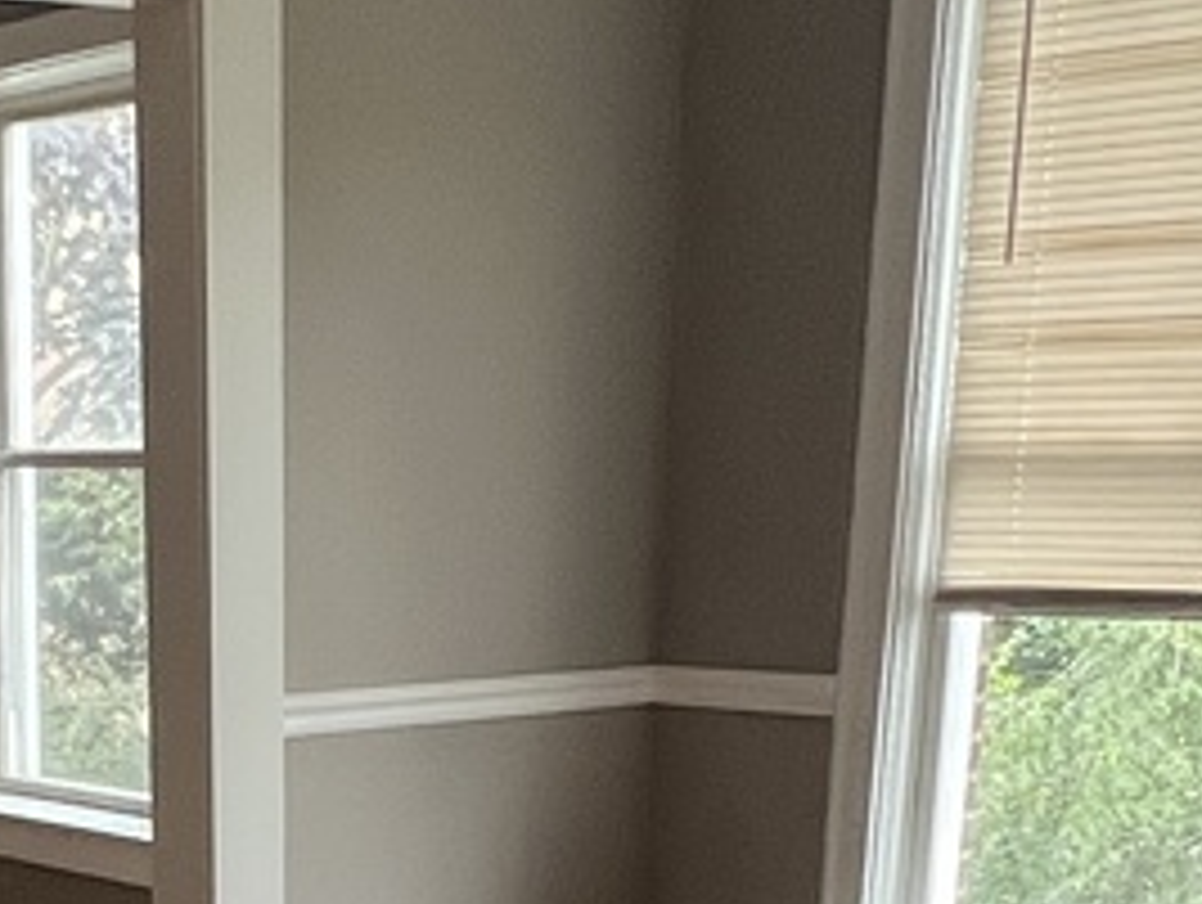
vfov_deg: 18.7
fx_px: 2434
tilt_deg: -18.8
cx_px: 167
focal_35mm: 70
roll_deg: +0.9
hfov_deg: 27.0
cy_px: 1345
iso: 160
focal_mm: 1.57
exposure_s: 1/99
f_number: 1.8
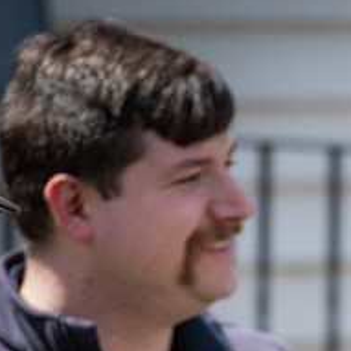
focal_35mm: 1009
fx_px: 11575
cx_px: 675
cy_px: 408
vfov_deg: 1.7
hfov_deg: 1.7
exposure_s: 1/4000
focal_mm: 200
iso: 1000
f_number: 3.5
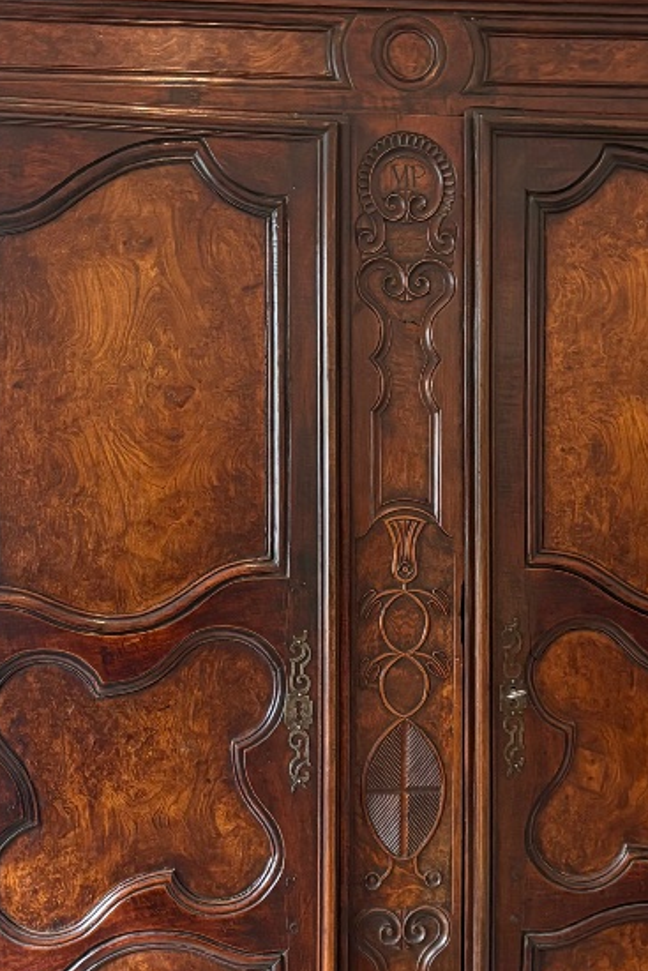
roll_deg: +0.4
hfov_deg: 22.9
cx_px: 457
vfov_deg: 33.9
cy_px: 554
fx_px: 1592
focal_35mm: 59
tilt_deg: -4.2
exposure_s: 1/50
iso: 250
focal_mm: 5.96
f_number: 1.6
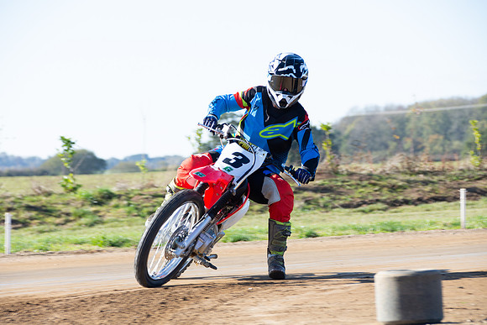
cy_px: 162
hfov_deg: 10.2
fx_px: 2740
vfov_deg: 6.8
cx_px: 244
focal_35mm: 202
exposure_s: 1/200
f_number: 8
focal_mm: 135
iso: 200
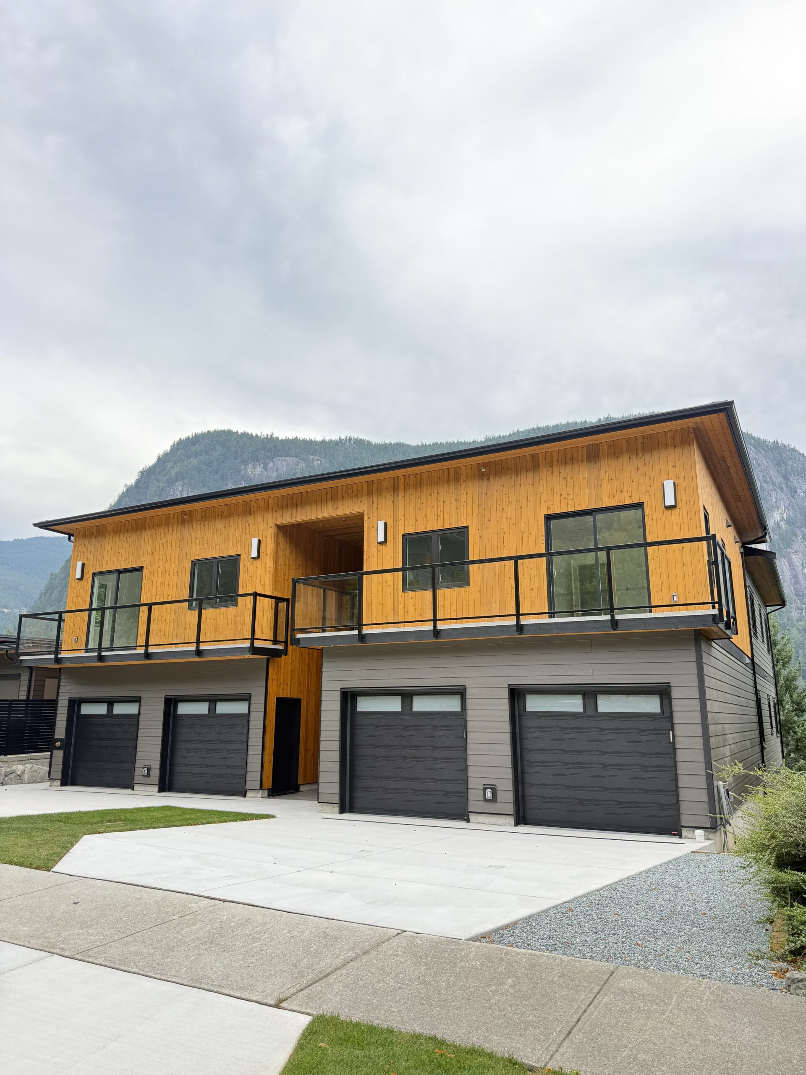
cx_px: 403
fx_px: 745
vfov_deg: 71.6
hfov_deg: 56.8
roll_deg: -0.4
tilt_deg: +7.7
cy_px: 538
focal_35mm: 24
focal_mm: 6.76
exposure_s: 1/494
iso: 80
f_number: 1.78
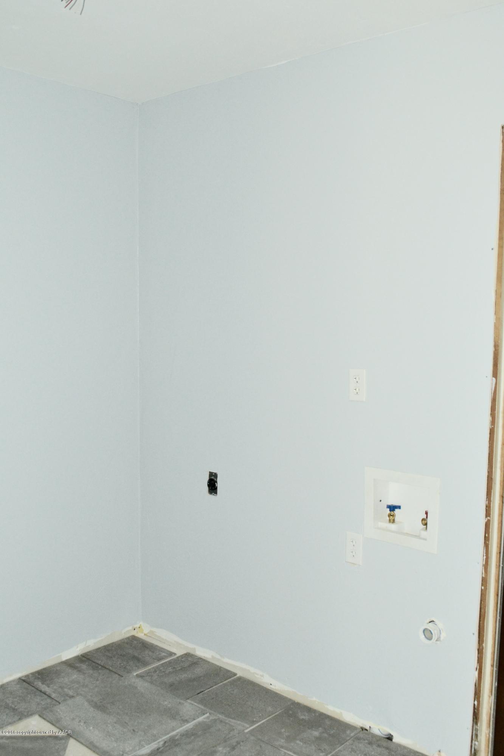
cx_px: 252
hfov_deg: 36.9
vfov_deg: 53.1
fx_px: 756
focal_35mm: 36
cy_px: 378
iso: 800
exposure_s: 1/80
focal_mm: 24
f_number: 8
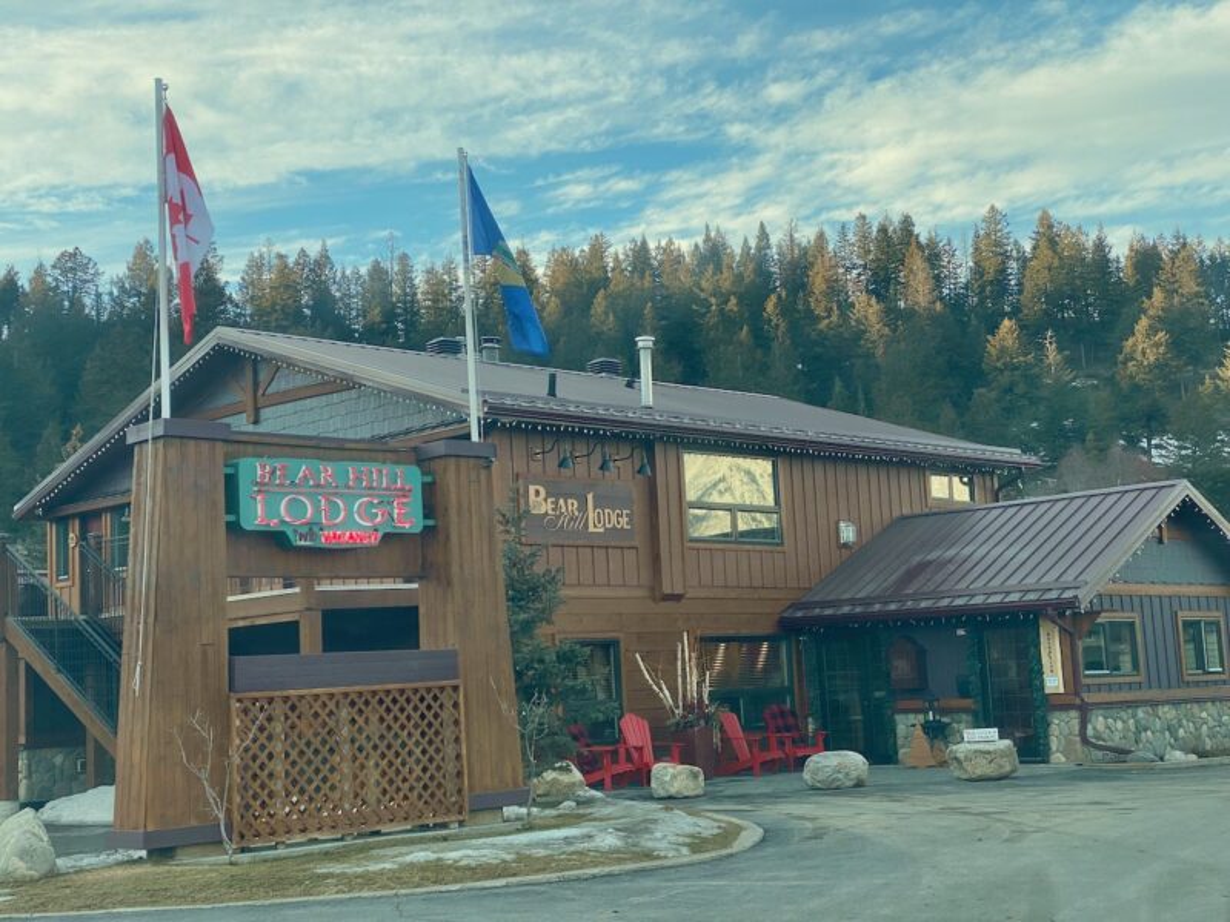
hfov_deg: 36.8
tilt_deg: +5.8
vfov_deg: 28.0
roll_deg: +2.9
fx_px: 1848
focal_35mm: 52
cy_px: 461
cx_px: 615
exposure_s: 1/527
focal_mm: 6
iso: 20
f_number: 2
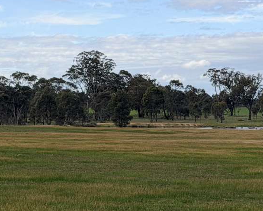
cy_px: 139
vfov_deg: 9.5
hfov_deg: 11.8
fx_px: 1269
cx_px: 204
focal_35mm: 163
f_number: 1.78
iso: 64
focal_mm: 6.76
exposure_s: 1/6024
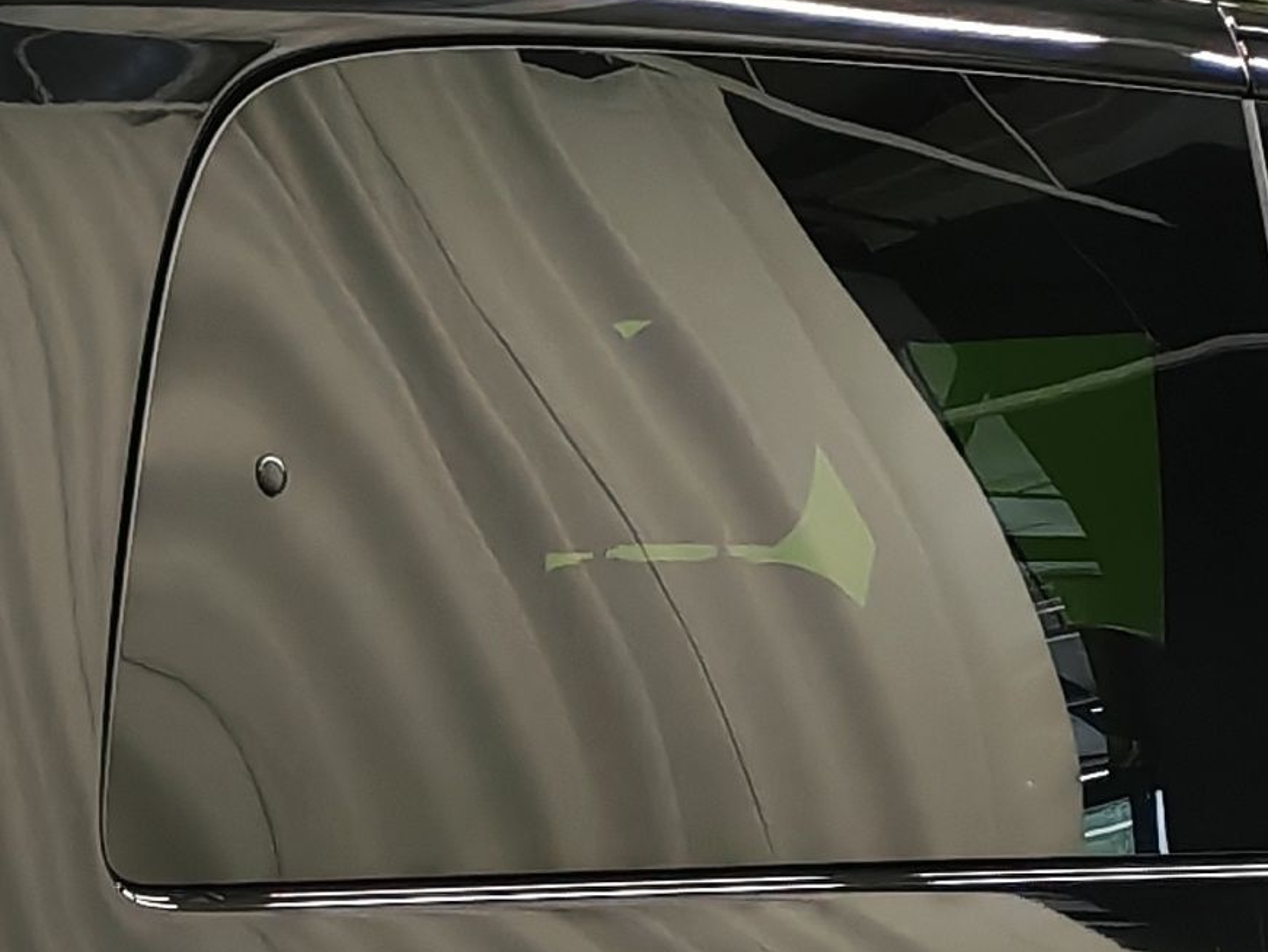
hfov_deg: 13.9
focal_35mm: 141
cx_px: 210
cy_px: 1400
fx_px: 5167
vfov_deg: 10.2
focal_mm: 6.12
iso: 640
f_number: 1.9
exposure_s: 1/100
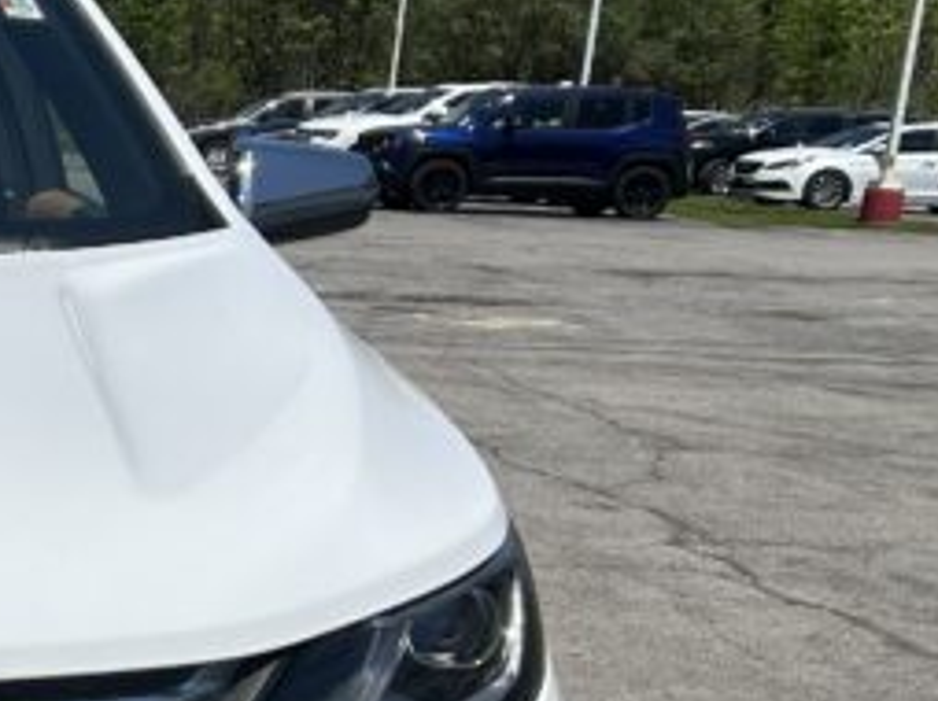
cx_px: -591
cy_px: 542
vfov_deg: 14.0
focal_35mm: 105
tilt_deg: -13.2
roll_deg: -1.1
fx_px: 2843
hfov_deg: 16.5
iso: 50
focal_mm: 5.7
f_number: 1.5
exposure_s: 1/8000
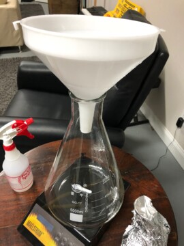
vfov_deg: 63.4
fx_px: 198
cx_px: 92
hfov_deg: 49.7
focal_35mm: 28
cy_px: 123
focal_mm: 3.99
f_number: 1.8
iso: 80
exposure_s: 1/15
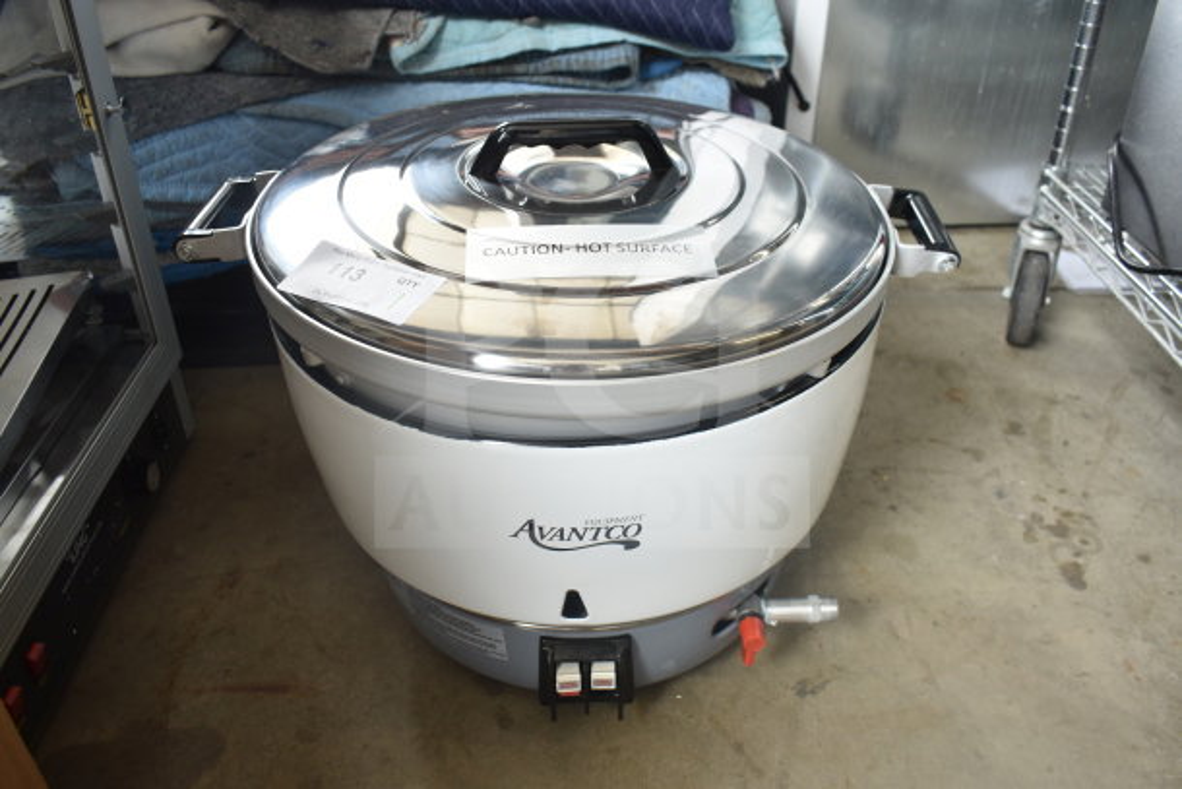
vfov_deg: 43.6
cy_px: 394
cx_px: 591
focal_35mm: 30
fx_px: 985
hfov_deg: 61.9
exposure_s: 1/50
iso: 200
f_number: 3.5
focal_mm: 20
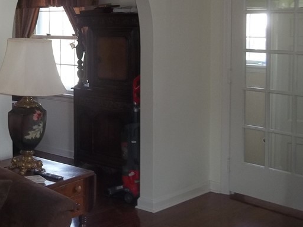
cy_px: 71
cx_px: 9
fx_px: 560
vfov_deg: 22.8
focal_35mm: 64
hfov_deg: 28.6
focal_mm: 5.7
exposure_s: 1/30
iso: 64
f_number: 2.9
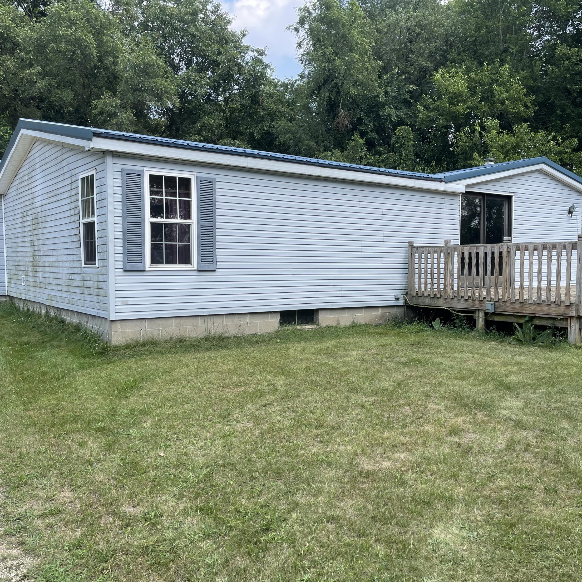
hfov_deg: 53.6
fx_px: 571
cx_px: 353
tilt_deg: -5.5
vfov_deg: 54.0
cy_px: 291
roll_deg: -0.2
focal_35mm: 30
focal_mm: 5.1
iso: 32
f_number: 1.6
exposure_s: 1/1119
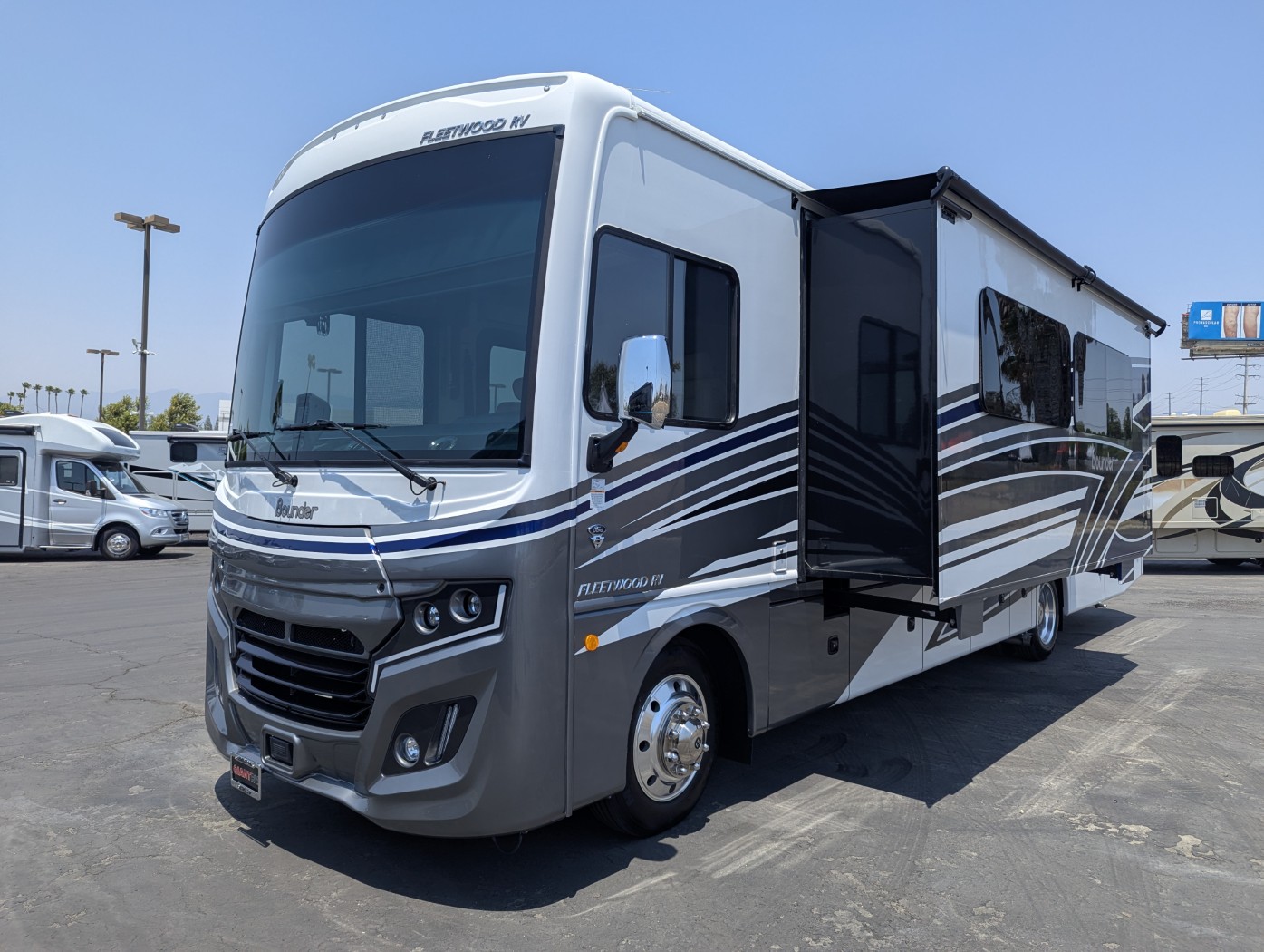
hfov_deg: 71.5
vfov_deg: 56.9
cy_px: 476
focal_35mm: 24
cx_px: 632
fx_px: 877
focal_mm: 6.81
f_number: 1.85
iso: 45
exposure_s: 1/2463
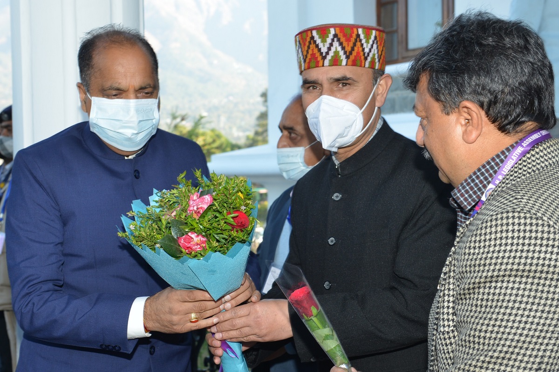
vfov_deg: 35.1
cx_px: 280
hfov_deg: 50.7
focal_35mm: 38
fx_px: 590
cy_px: 186
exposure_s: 1/125
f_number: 6.3
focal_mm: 38
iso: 250
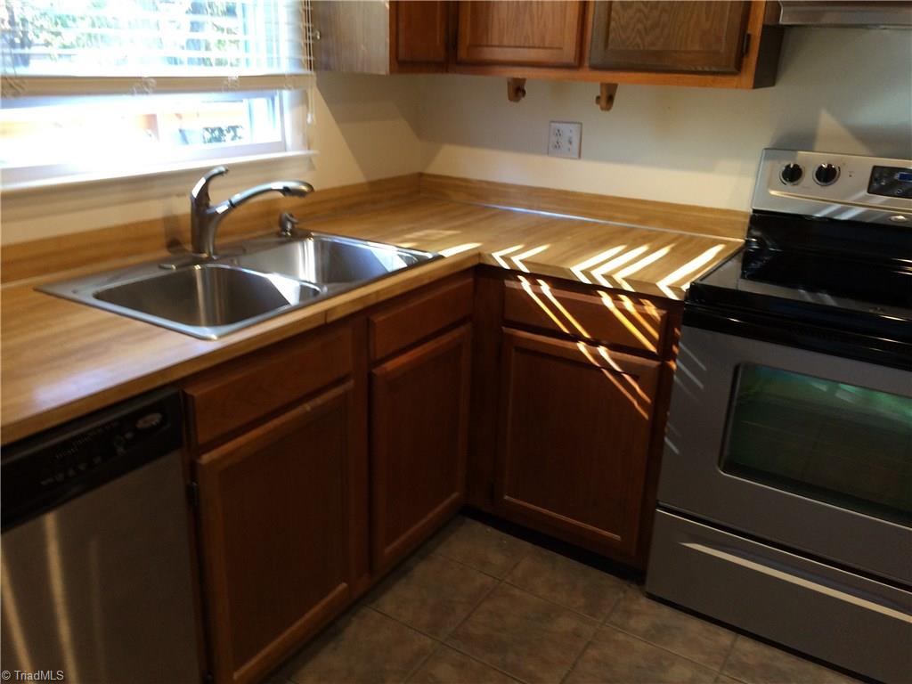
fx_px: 764
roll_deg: -0.4
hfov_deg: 61.7
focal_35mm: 29
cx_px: 456
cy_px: 342
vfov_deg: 48.2
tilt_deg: -20.6
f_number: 2.2
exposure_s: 1/30
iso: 125
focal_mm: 4.15
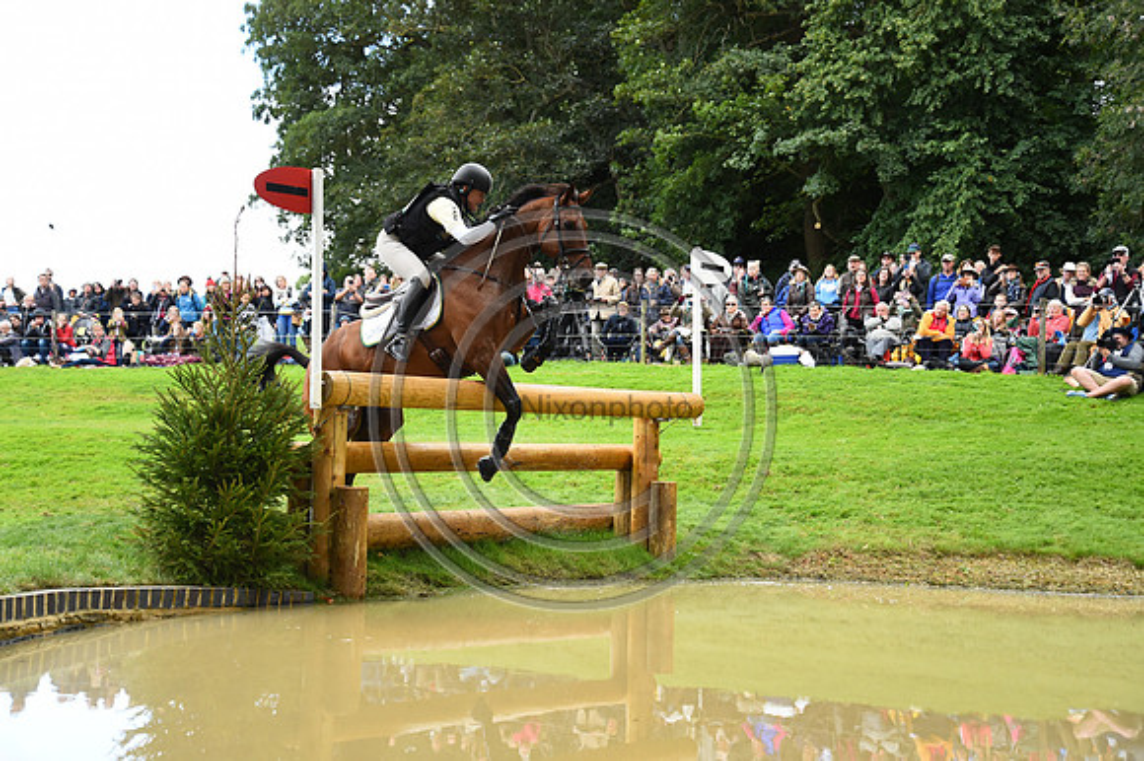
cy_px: 380
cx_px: 572
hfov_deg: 42.8
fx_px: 1461
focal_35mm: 46
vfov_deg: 29.2
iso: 2500
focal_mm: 46
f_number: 4.2
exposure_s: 1/1600
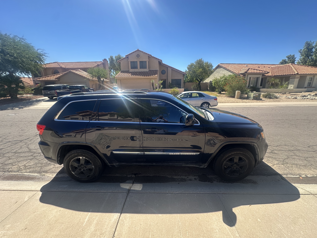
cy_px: 119
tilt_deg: -14.2
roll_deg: -0.1
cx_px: 158
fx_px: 128
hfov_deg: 102.1
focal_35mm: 14
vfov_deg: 85.7
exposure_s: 1/550
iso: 40
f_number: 2.2
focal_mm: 2.22
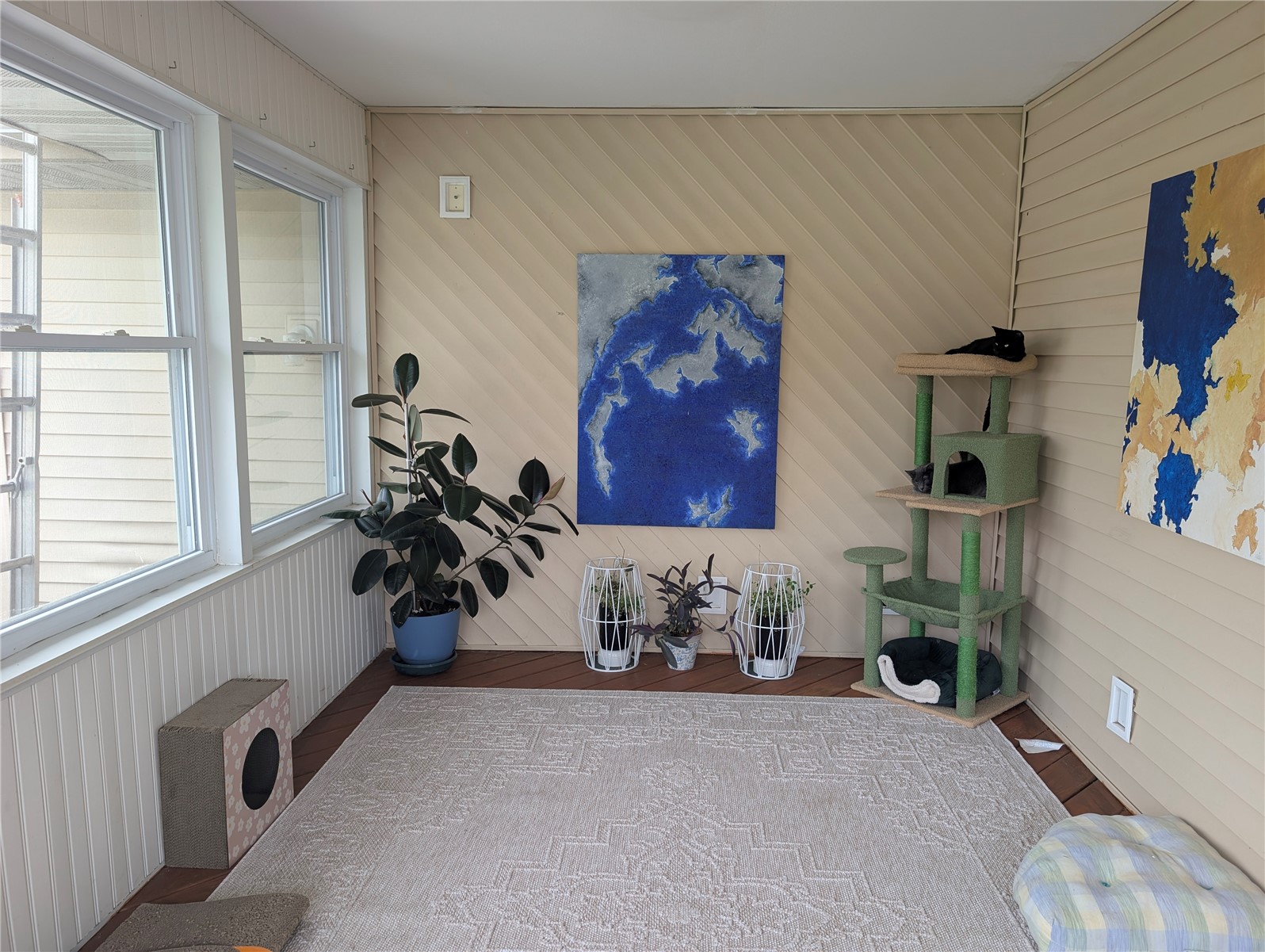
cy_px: 476
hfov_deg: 71.5
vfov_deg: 56.9
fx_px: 878
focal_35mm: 24
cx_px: 632
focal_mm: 6.9
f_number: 1.68
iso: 40
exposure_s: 1/109
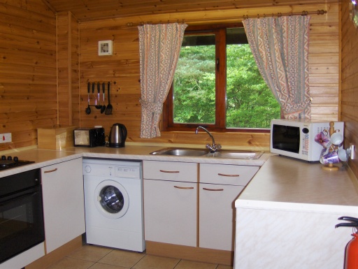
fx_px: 362
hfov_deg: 52.6
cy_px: 134
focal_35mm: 35
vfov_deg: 40.8
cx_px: 179
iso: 100
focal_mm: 7.5
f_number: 2.8
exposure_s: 1/60
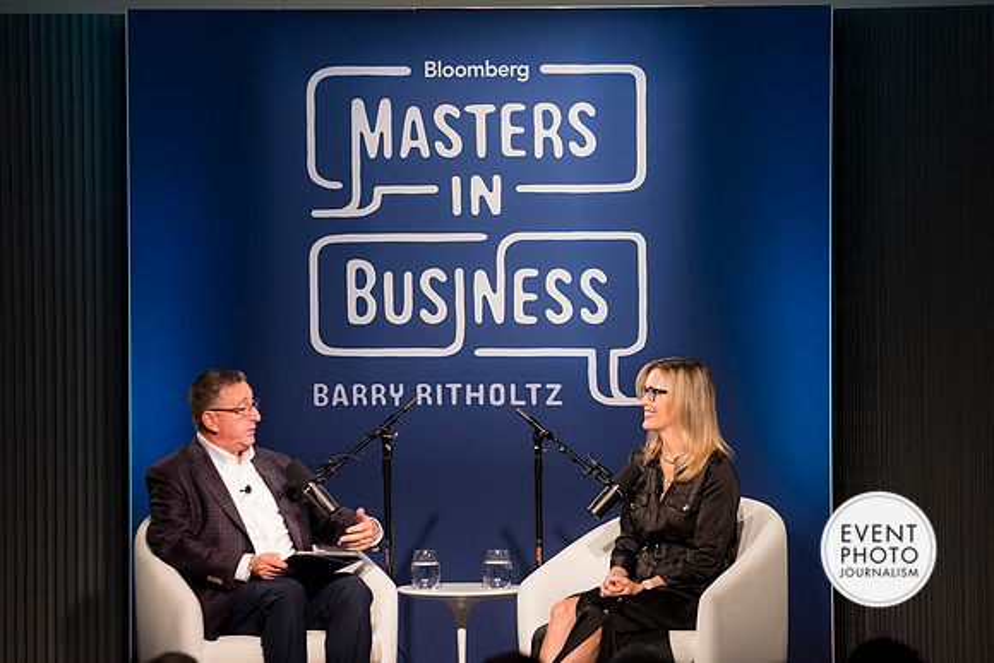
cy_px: 314
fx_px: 4560
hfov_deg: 12.4
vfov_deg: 8.3
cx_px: 471
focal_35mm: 165
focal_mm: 155
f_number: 2.8
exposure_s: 1/125
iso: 1250
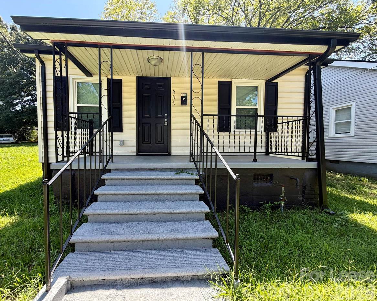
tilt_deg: -2.4
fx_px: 167
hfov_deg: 96.5
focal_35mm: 15
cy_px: 152
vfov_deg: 84.0
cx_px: 171
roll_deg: -0.1
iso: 50
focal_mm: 2.22
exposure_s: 1/307
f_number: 2.2
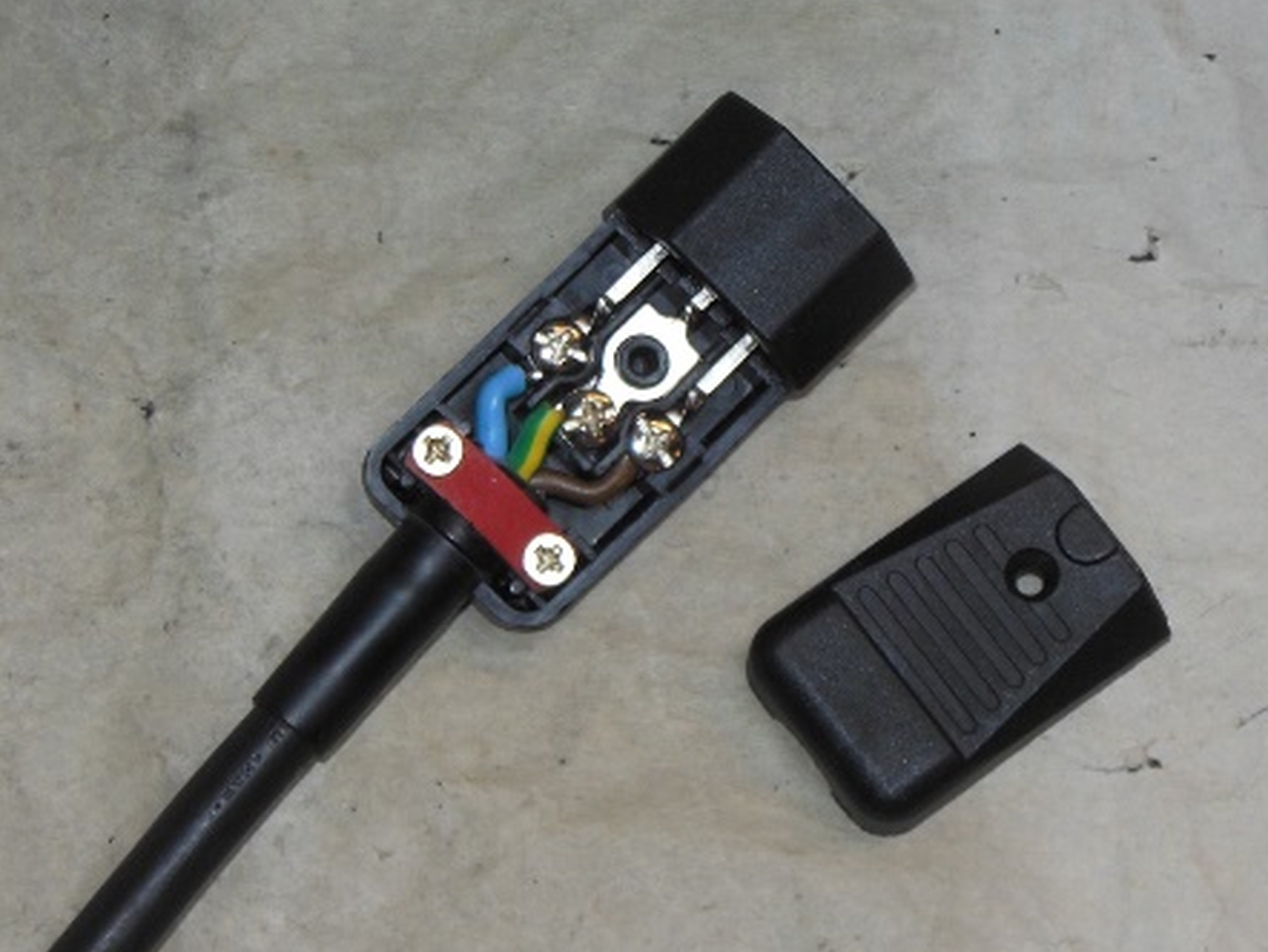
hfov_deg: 25.3
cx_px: 634
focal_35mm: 77
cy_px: 479
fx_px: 2822
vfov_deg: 19.2
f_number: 4.4
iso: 125
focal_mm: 13.6
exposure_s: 1/60
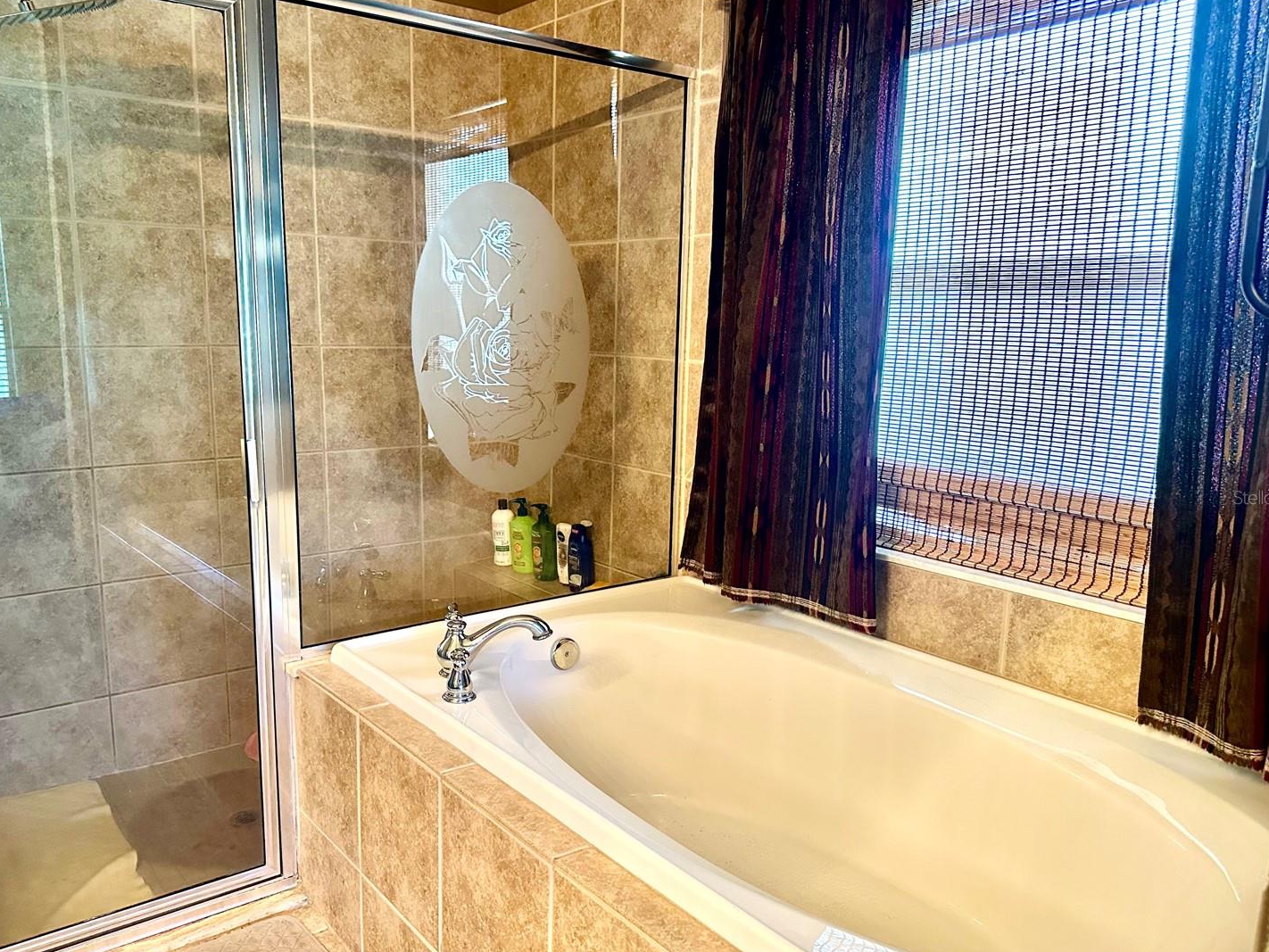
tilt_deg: -10.4
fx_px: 990
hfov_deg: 65.3
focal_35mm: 27
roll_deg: -0.9
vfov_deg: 51.4
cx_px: 603
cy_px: 497
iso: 640
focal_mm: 6.86
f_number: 1.78
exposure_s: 1/60
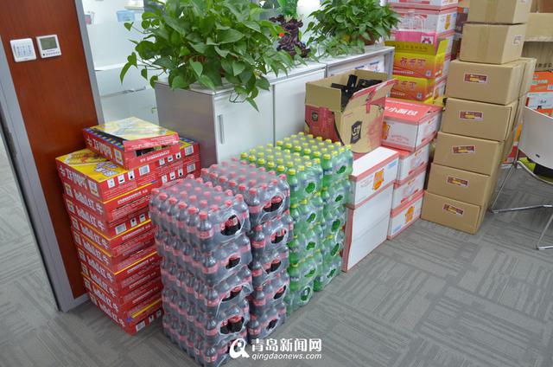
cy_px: 184
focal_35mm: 27
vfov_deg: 47.7
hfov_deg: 67.5
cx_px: 276
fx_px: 414
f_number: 5.6
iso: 1000
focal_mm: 18
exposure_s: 1/30
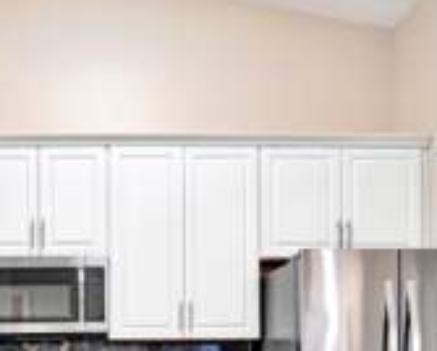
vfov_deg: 31.6
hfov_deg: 40.9
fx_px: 557
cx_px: 81
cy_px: 372
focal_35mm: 43
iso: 800
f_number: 2.8
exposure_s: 1/250
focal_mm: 16
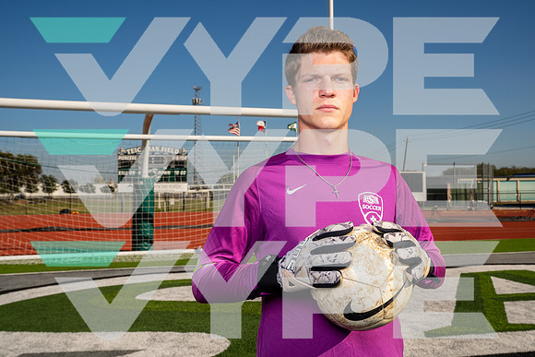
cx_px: 280
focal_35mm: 38
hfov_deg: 51.0
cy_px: 187
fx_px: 560
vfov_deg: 35.4
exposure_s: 1/250
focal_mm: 36
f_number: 11
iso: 160
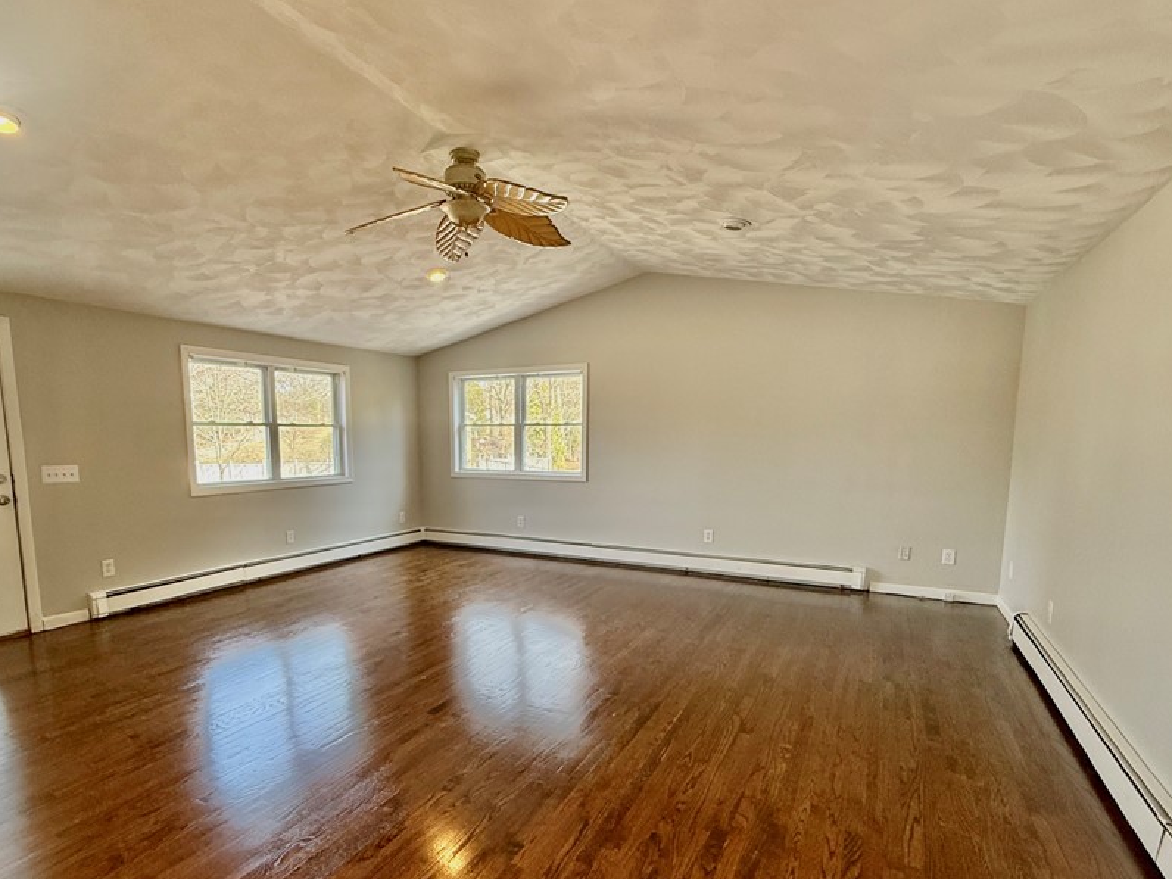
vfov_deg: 71.1
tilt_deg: -7.5
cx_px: 533
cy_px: 514
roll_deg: +0.2
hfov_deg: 87.5
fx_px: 609
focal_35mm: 18
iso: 200
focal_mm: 2.22
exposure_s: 1/120
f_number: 2.2
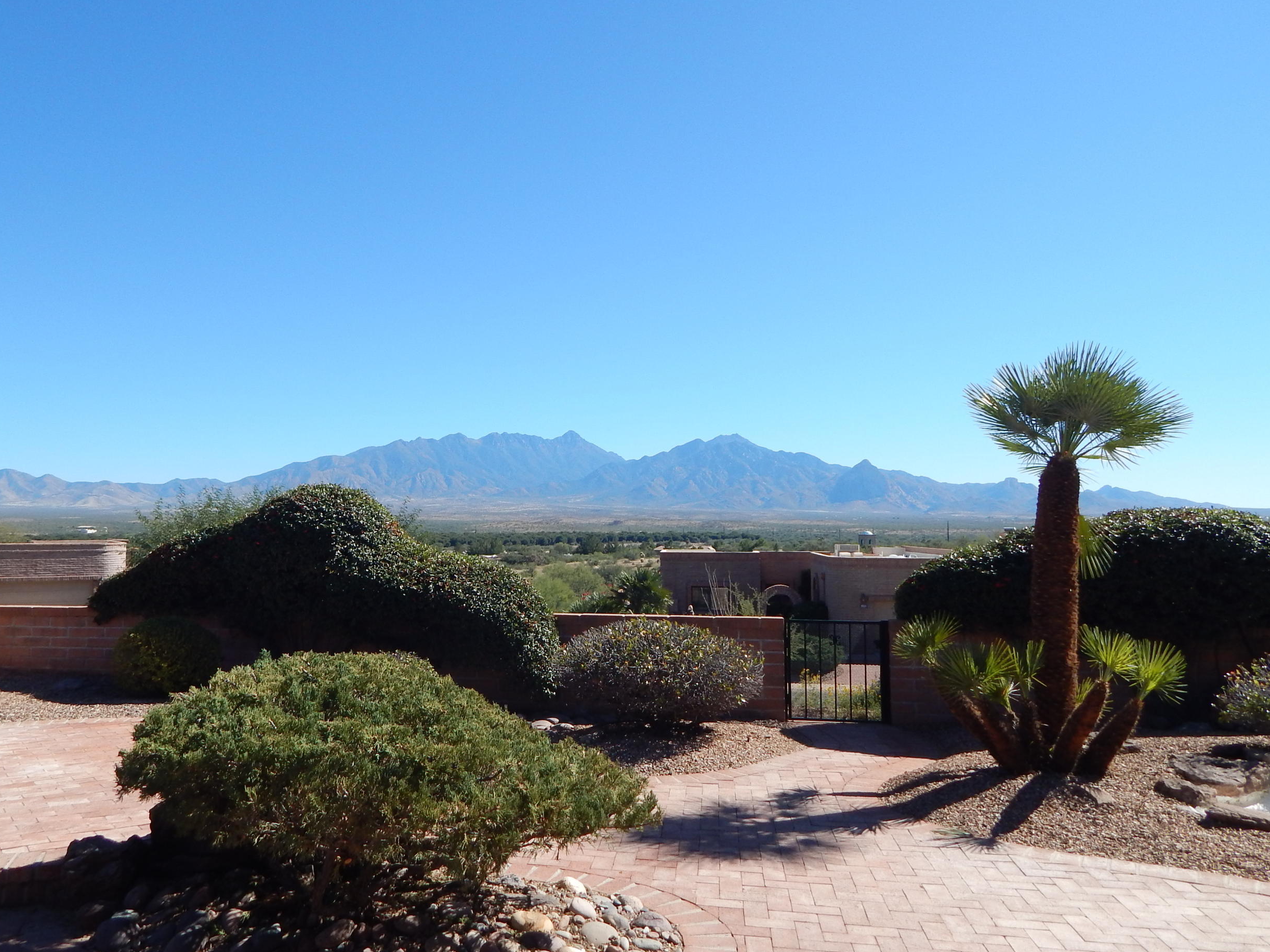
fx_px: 991
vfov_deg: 51.4
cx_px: 523
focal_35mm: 27
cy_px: 467
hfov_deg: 64.9
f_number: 6
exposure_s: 1/500
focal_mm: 4
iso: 125
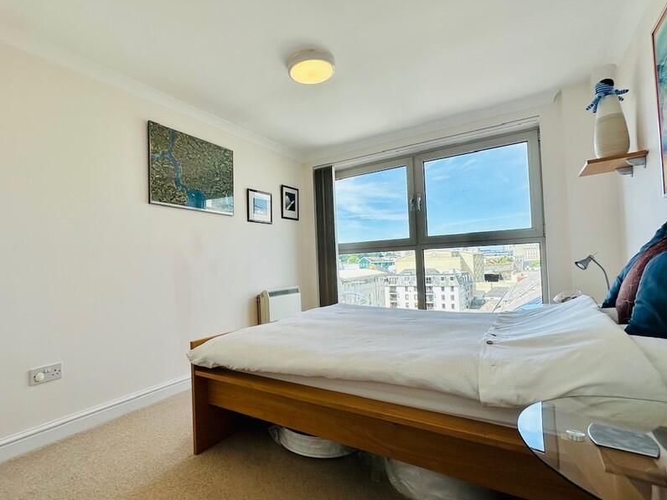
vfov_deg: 71.6
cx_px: 288
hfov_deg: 87.2
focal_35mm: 18
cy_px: 258
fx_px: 347
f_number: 2.2
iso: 40
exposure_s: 1/428
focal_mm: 2.22
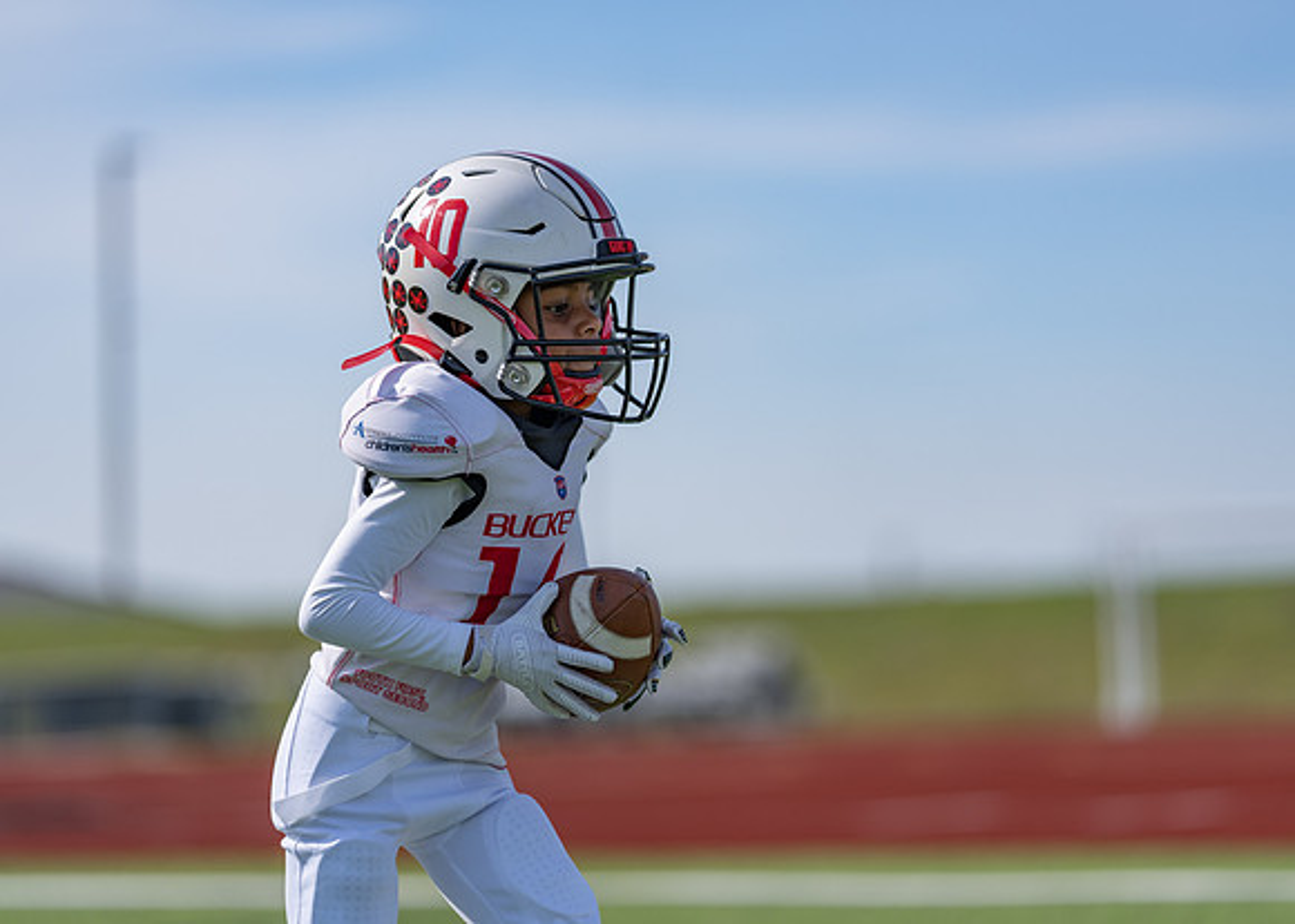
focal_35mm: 141
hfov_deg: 14.2
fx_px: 5202
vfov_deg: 10.2
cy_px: 462
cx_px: 648
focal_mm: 135
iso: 100
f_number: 1.8
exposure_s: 1/8000
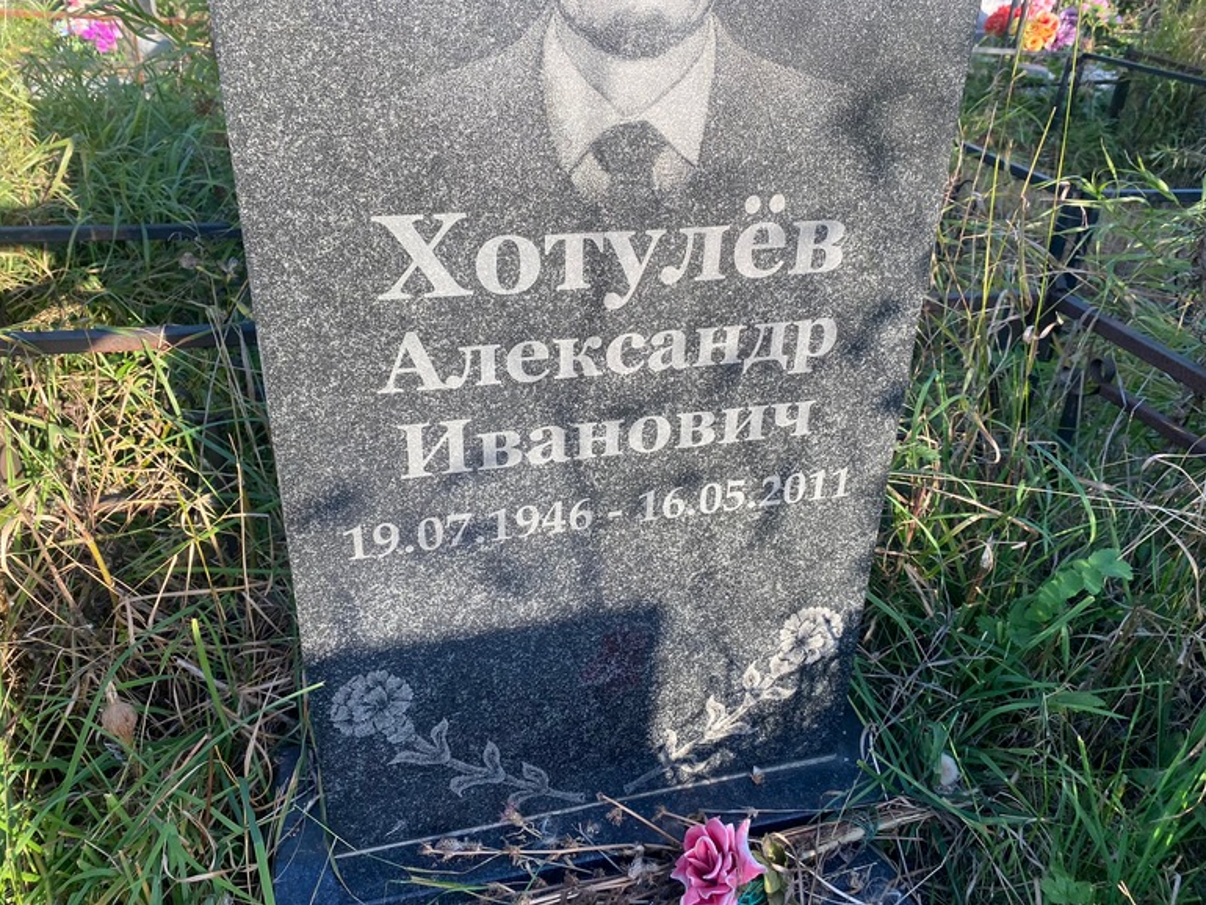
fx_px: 941
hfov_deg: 65.3
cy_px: 437
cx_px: 597
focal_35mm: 27
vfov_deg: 51.4
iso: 32
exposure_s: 1/519
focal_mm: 4.25
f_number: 1.8
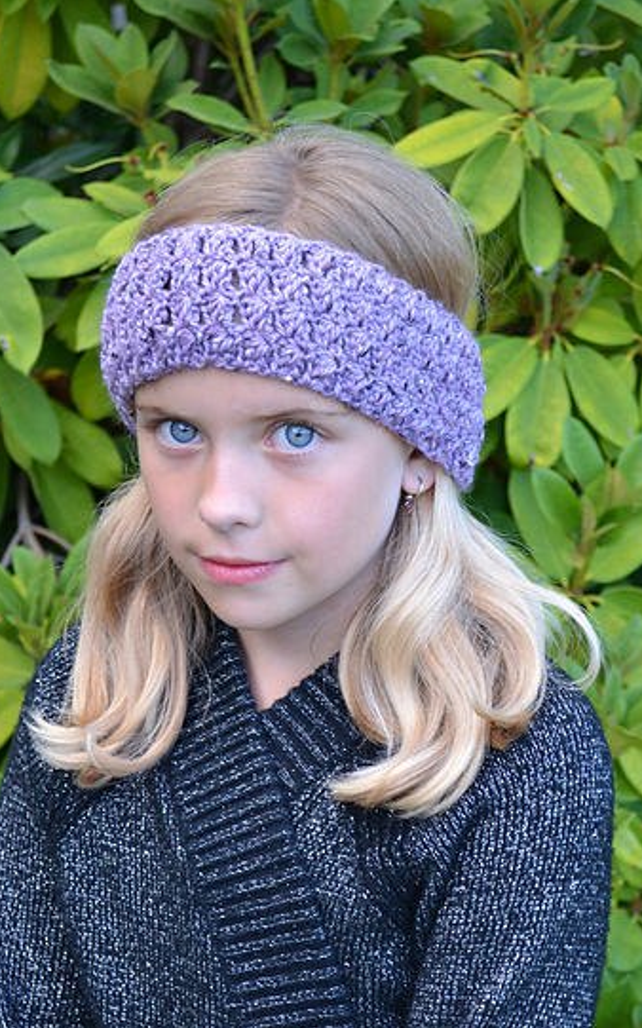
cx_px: 303
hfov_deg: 17.2
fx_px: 2128
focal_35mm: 76
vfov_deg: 27.1
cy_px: 604
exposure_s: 1/40
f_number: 5.3
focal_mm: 42
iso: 400
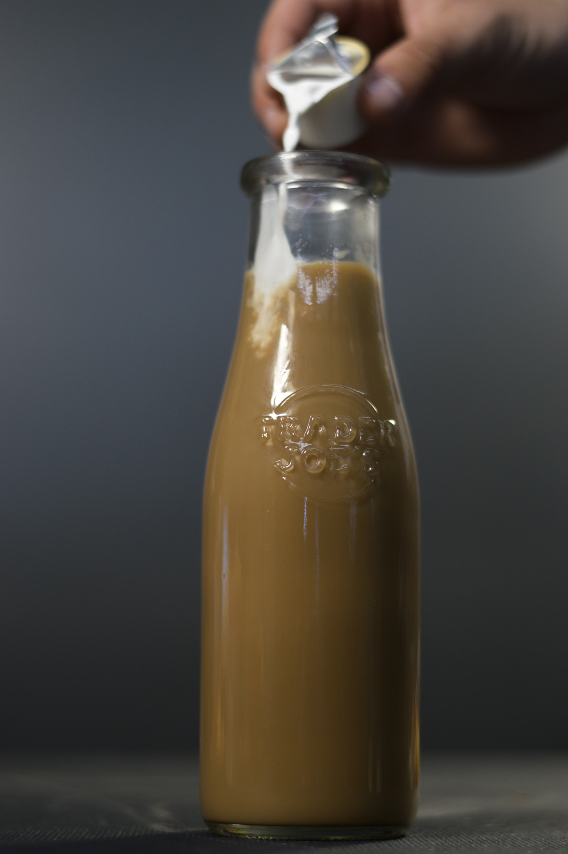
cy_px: 427
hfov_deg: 18.2
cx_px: 284
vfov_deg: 27.0
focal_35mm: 75
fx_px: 1778
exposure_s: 1/160
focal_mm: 50
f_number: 1.8
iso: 200
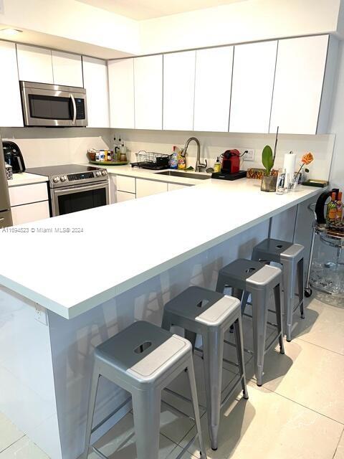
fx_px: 345
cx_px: 172
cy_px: 230
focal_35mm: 26
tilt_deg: -16.8
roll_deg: -1.0
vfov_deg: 67.3
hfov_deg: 53.1
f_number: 1.6
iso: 80
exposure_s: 1/60
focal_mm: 5.1
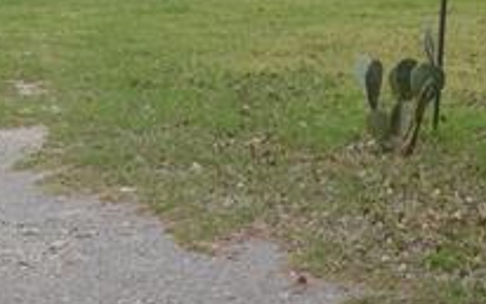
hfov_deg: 15.0
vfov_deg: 9.4
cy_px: -125
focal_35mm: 137
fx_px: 1816
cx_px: 477
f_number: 5.6
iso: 100
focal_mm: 18
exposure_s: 1/125
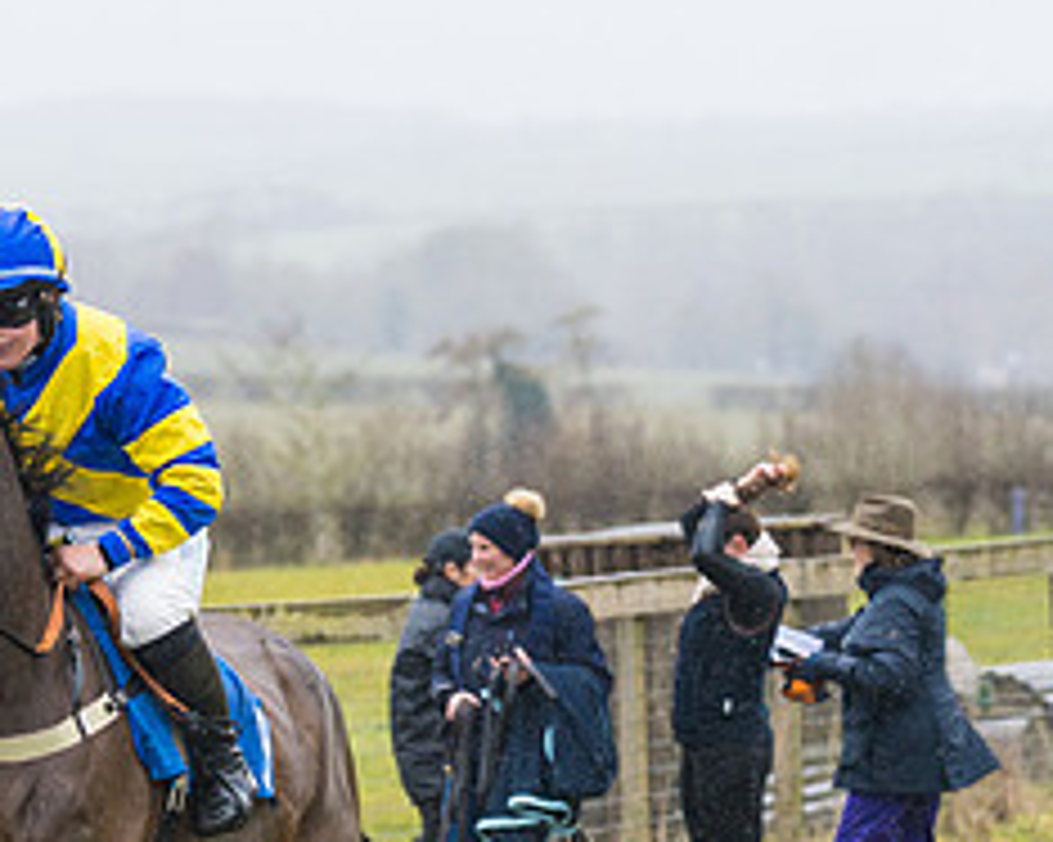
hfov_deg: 5.0
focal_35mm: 388
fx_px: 12087
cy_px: 939
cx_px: -8
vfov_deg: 4.0
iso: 800
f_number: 4
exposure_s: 1/1000
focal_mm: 135
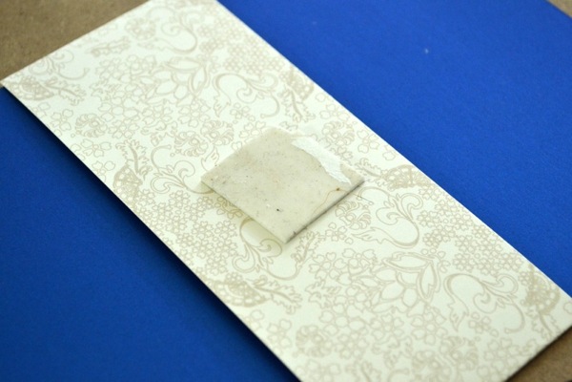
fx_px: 1311
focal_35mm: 82
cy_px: 191
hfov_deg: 24.6
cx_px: 286
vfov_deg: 16.6
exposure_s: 1/30
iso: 800
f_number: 7.1
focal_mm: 55
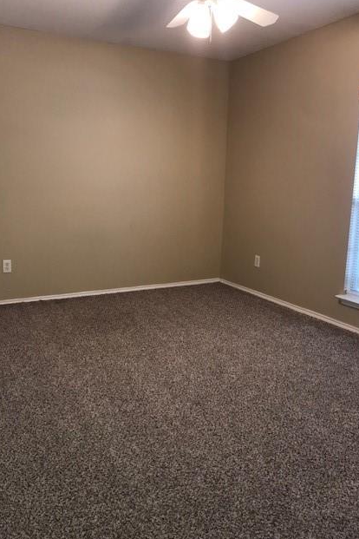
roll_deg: +0.1
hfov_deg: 43.6
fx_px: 449
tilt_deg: -10.5
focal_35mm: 30
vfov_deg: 61.9
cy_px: 273
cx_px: 163
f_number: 1.8
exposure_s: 1/30
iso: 64
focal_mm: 3.99
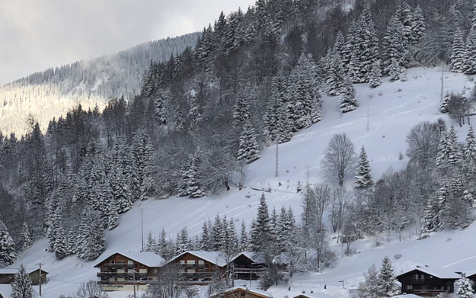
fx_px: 1830
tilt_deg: -4.5
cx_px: 40
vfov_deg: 9.1
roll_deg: +0.1
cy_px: 431
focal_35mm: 141
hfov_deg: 14.7
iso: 16
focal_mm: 6
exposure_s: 1/1297
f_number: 2.4
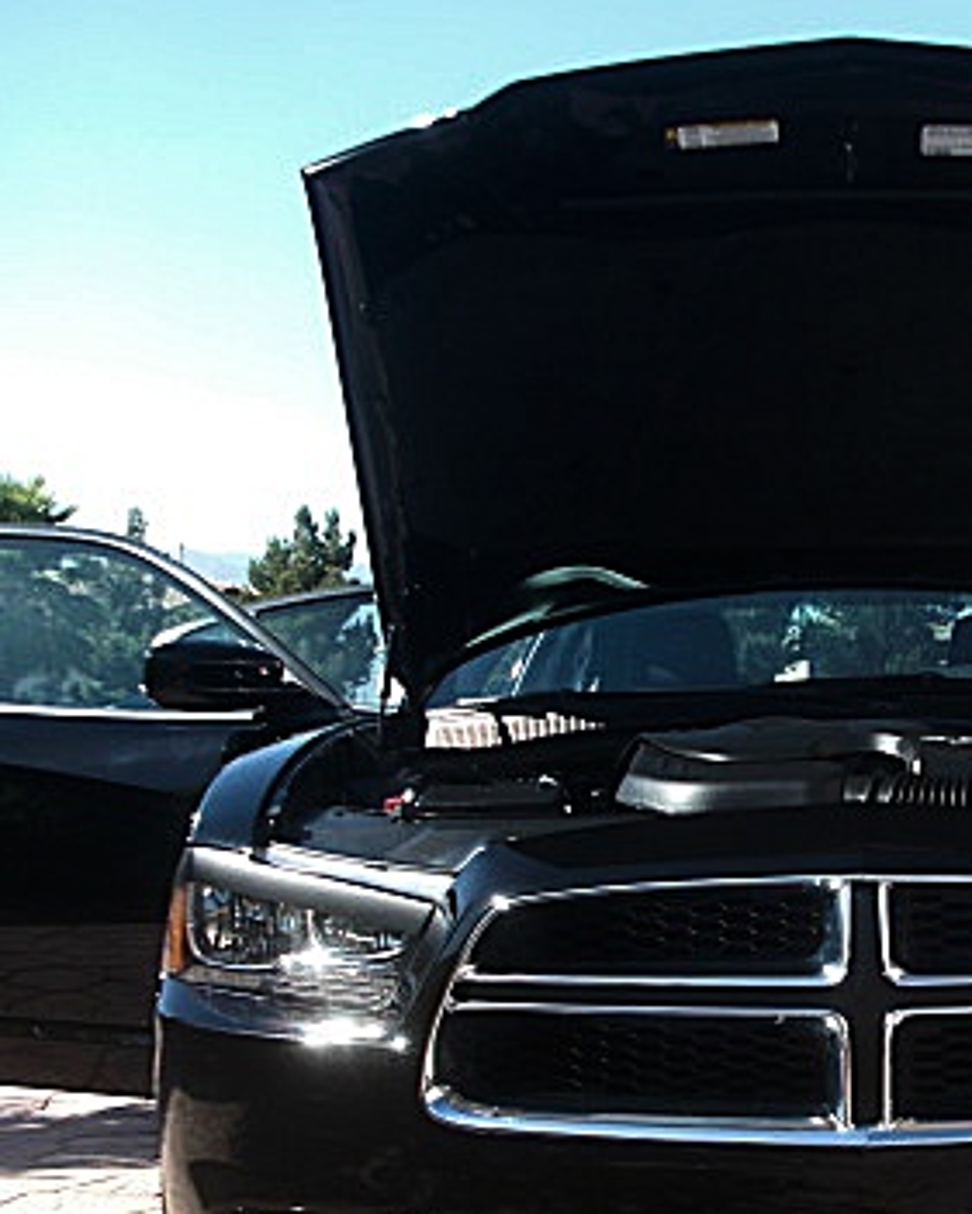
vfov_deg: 29.3
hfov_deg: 23.3
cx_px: 858
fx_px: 2300
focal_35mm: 64
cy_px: 820
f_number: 2.8
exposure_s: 1/250
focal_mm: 6.3
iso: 50
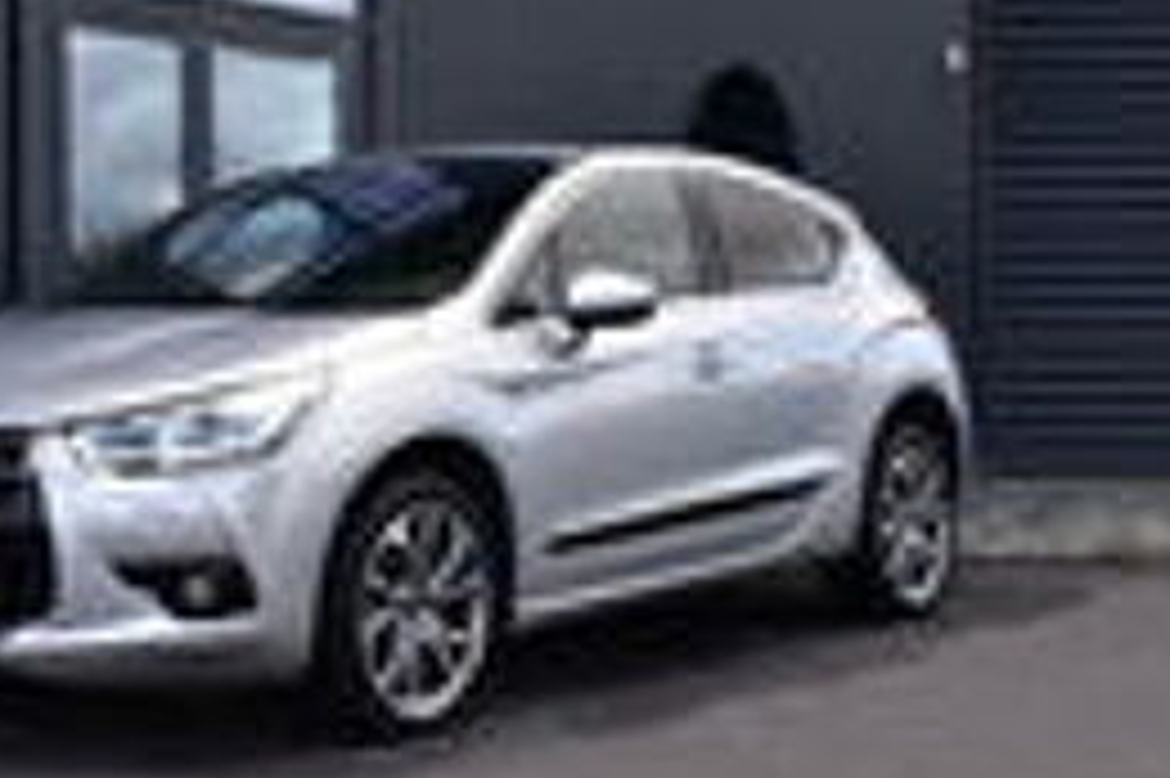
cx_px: 472
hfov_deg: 28.0
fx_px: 2338
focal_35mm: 72
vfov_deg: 18.8
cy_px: 259
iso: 400
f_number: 10
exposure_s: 1/200
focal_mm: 26
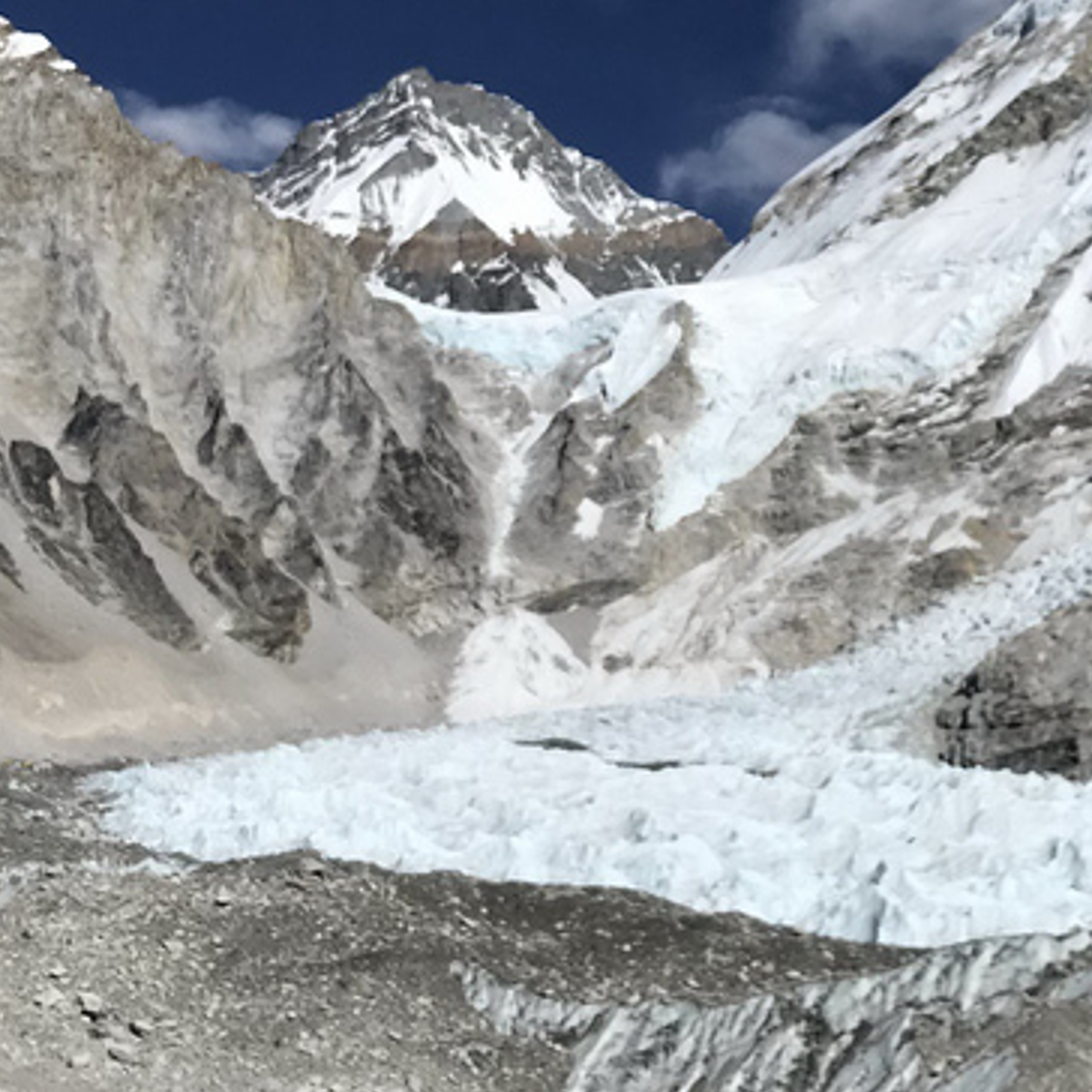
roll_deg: +0.0
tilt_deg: +13.4
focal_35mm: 68
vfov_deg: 25.1
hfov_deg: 25.2
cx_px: 744
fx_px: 2427
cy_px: 315
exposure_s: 1/9615
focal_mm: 3.99
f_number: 1.8
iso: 20
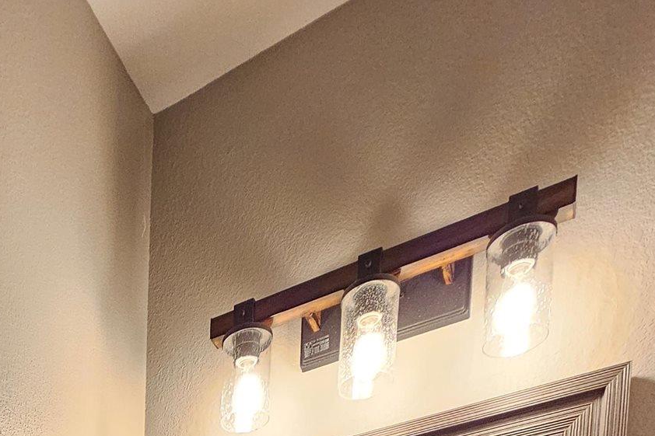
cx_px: 19
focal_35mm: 37
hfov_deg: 45.0
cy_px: 870
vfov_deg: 19.5
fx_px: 673
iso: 320
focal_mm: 2.2
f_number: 2.2
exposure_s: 1/40
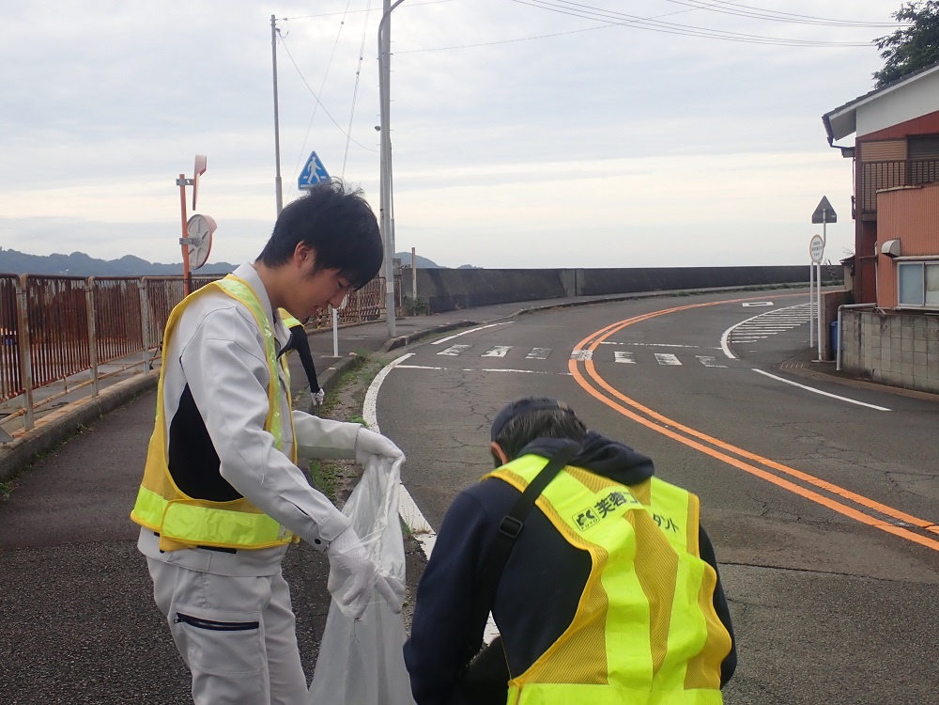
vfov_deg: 33.6
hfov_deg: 43.9
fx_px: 1166
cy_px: 352
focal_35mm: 43
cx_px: 470
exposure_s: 1/160
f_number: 4
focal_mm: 7.86
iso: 100
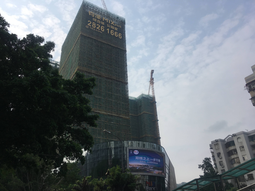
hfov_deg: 61.7
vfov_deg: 48.2
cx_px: 128
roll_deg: +2.8
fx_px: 214
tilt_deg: +29.7
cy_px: 96
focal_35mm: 29
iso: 25
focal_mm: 4.15
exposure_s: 1/1709
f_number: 2.2
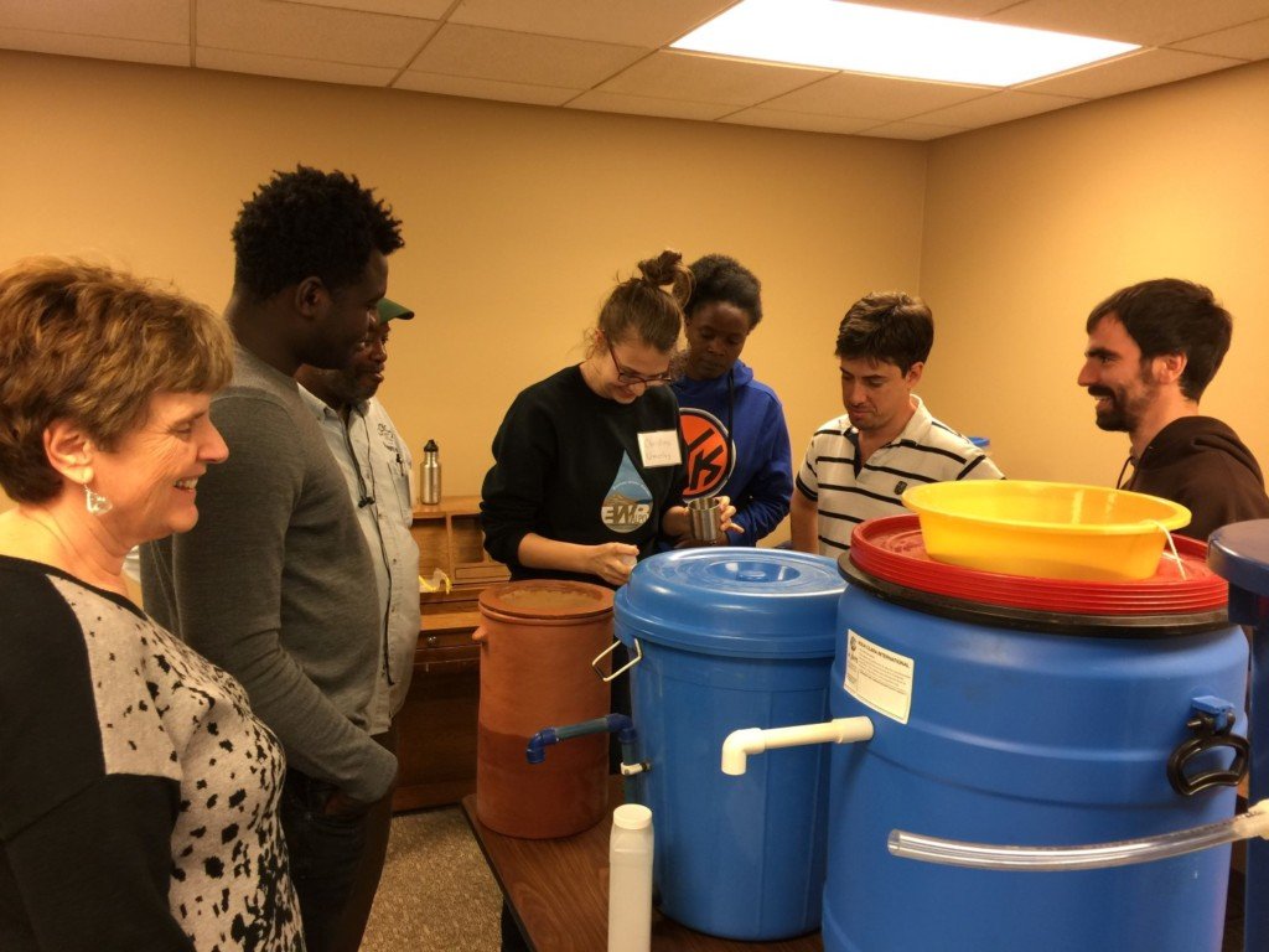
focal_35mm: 29
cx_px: 634
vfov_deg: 48.2
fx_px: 1063
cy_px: 476
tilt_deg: -7.8
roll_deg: -3.0
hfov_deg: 61.7
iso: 40
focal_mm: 4.15
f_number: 2.2
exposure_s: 1/15
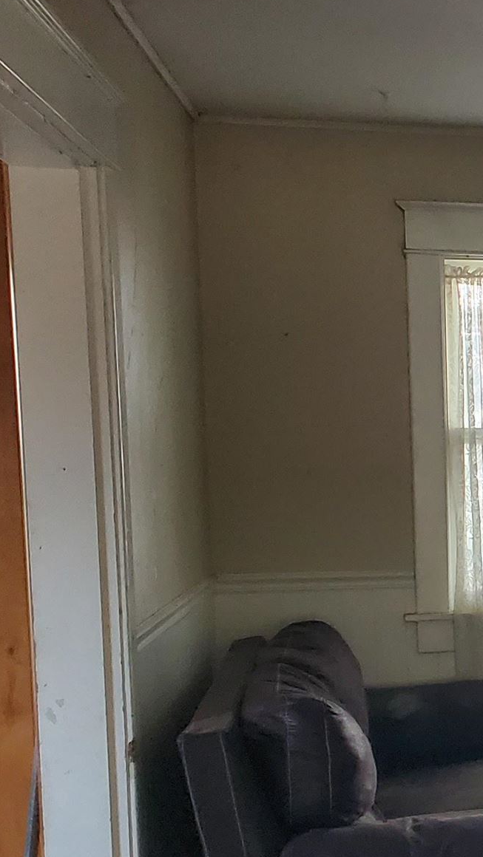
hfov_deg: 13.6
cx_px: 992
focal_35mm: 75
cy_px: 616
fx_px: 1707
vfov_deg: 27.9
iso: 320
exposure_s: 1/120
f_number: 2.4
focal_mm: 4.3
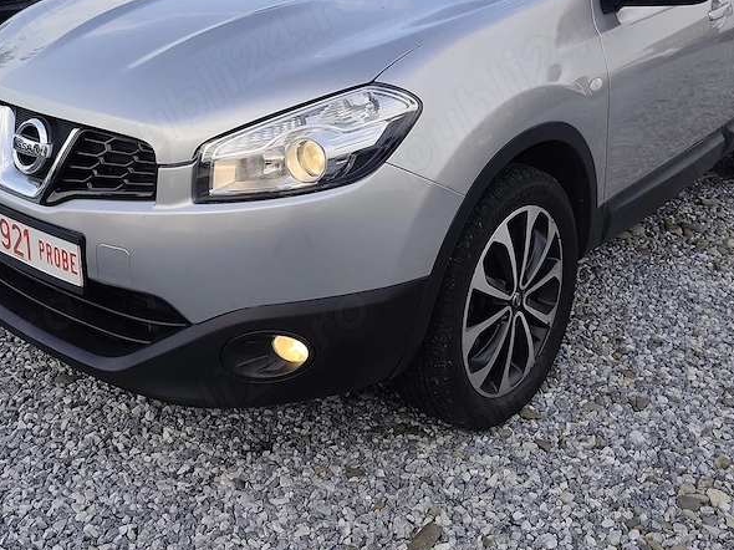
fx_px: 827
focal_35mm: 39
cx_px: 379
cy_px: 97
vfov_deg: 35.4
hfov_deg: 47.9
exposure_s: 1/399
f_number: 1.65
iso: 50
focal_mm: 6.19
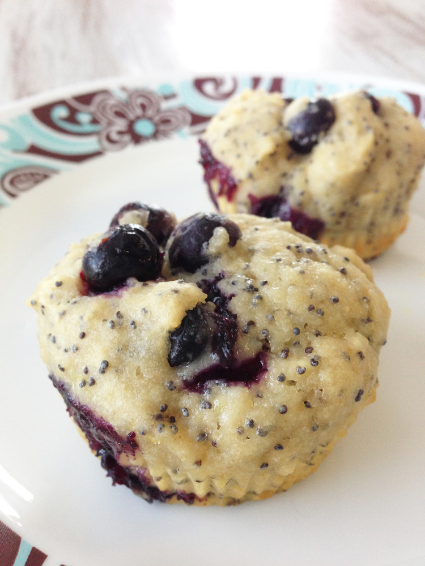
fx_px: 540
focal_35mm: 33
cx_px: 212
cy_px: 283
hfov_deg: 42.9
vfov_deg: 55.4
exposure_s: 1/20
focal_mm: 4.13
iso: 160
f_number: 2.4
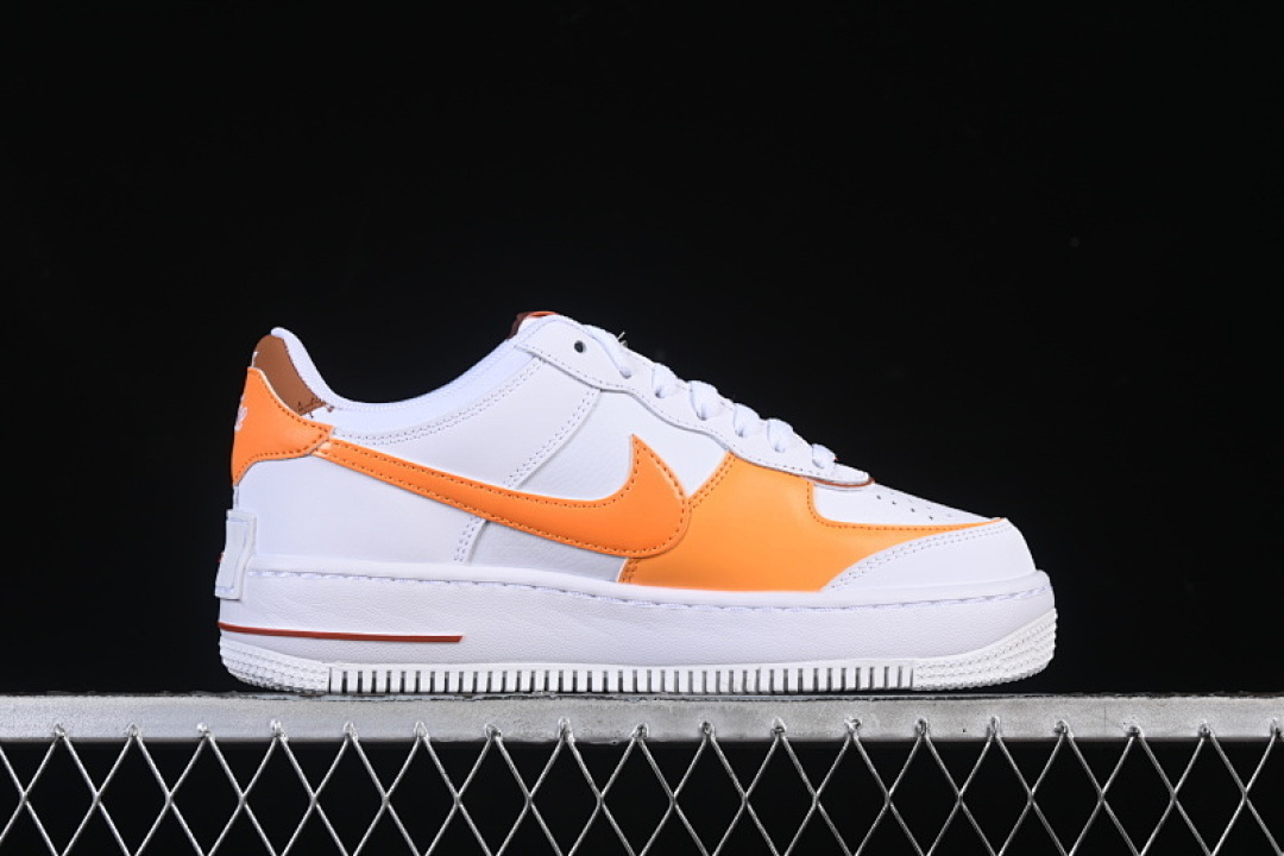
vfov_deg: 18.2
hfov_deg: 27.0
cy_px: 428
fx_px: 2675
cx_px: 642
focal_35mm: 75
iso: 160
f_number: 8
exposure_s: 1/80
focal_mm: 50
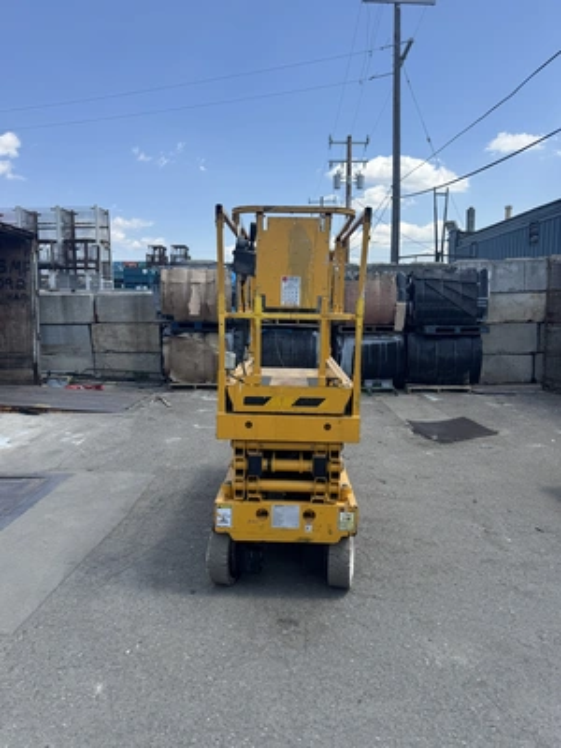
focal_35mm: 24
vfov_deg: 71.6
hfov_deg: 56.8
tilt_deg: -6.4
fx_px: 519
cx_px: 280
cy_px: 374
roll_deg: +0.3
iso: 80
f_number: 1.78
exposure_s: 1/3247
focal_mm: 6.76
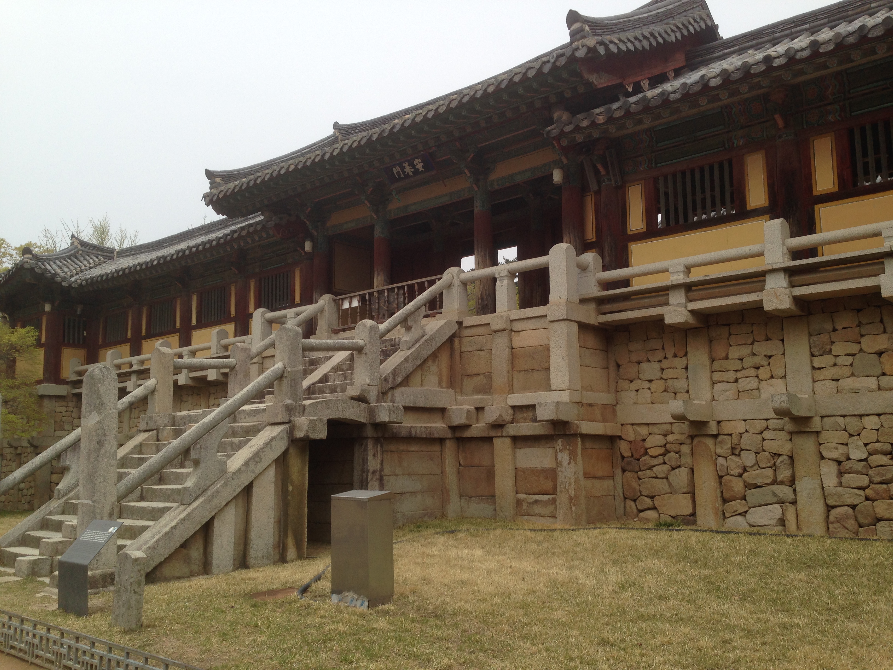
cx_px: 446
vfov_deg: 42.9
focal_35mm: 33
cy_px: 335
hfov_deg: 55.4
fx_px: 851
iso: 50
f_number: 2.4
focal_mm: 4.12
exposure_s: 1/616
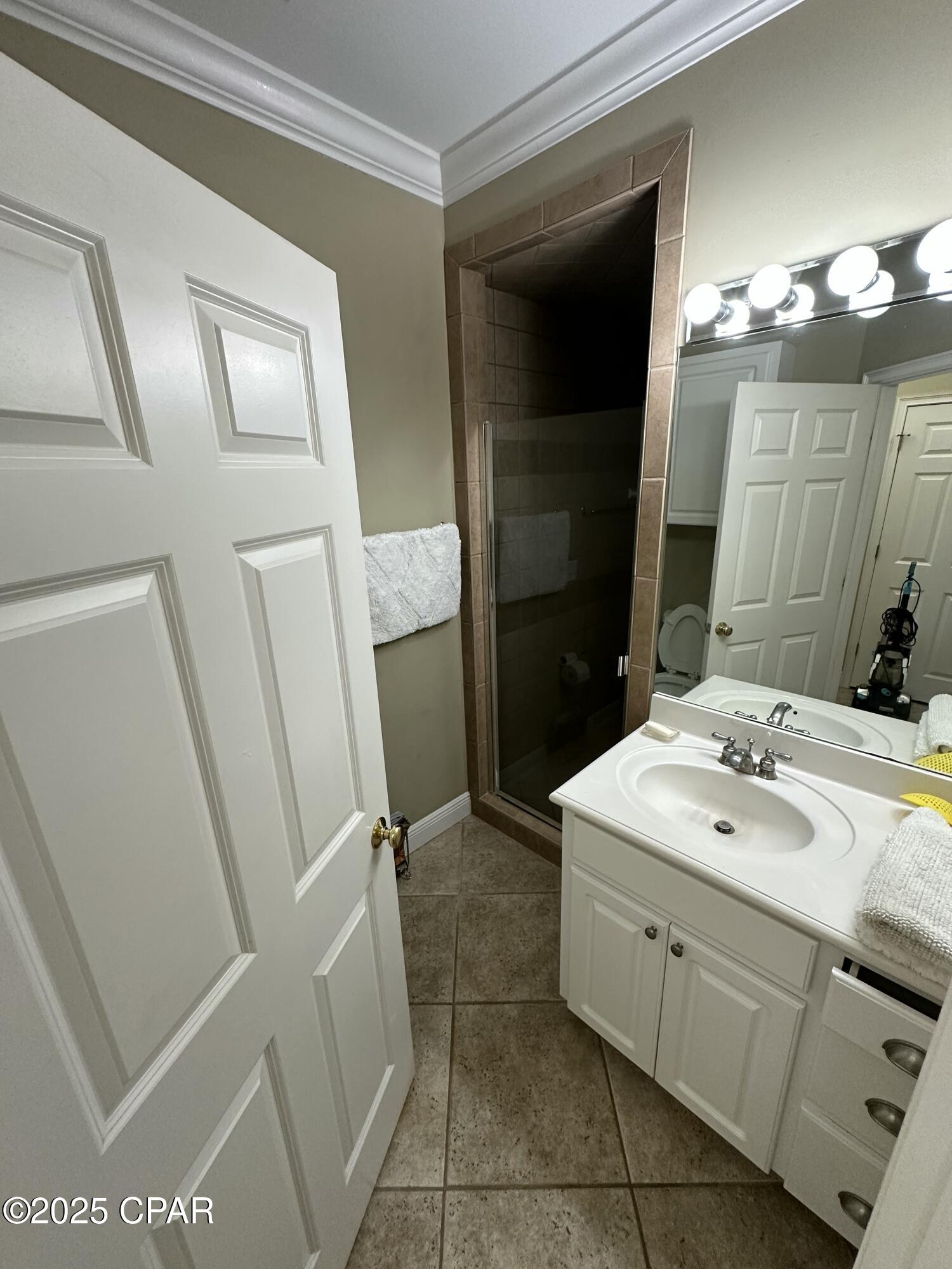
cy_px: 634
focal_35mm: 14
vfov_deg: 102.1
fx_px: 513
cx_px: 476
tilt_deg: -17.8
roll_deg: +0.6
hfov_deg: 85.7
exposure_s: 1/120
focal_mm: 2.22
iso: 250
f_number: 2.2
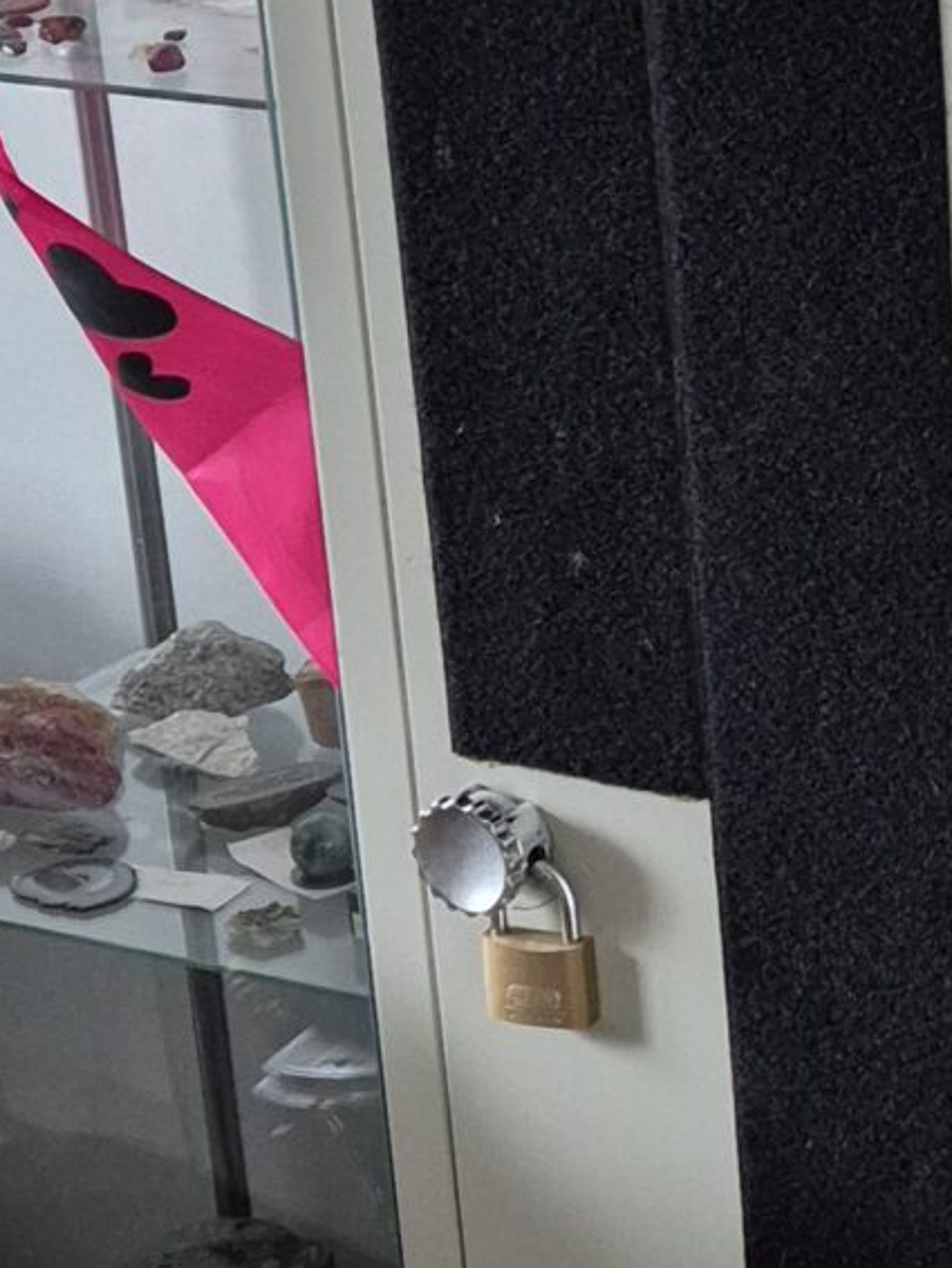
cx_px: 1346
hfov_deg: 13.6
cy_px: 589
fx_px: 3811
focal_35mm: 104
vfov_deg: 18.9
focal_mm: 5.4
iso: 800
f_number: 1.8
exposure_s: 1/100
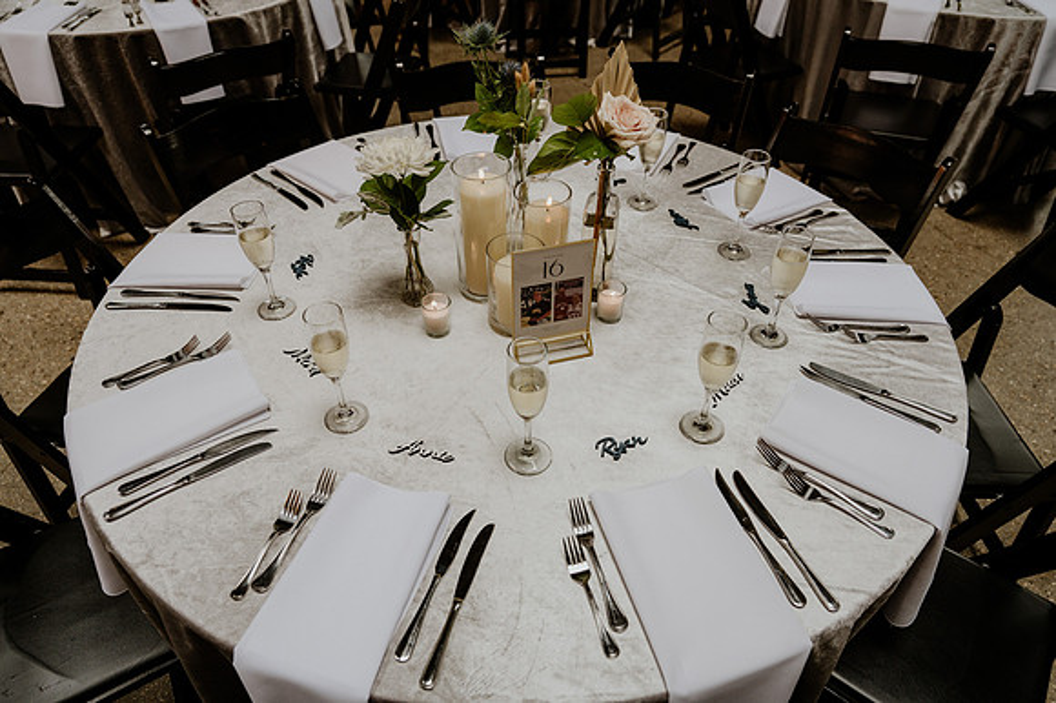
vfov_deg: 53.1
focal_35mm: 24
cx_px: 528
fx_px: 704
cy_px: 352
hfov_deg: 73.8
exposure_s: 1/320
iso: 400
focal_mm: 24
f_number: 3.5
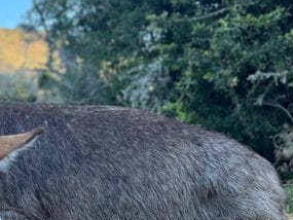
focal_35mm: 70
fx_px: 593
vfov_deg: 21.0
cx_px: -33
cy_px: 109
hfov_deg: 25.6
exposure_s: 1/227
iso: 40
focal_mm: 5.7
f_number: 1.5
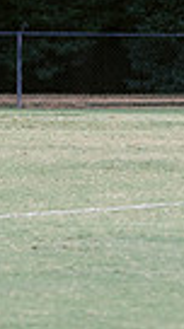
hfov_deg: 2.1
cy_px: 114
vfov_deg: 3.7
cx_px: -164
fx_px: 5038
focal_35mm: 578
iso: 640
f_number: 2.8
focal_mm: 90
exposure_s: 1/80
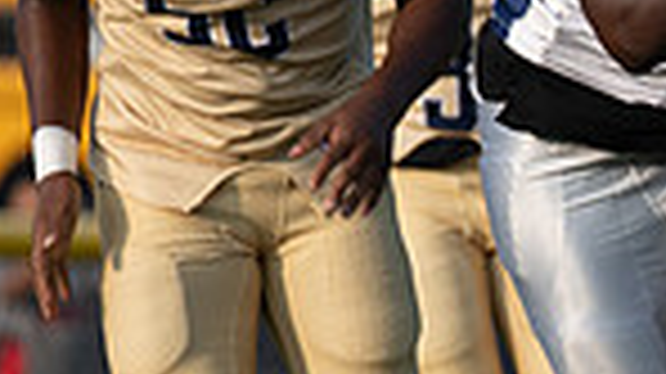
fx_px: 27864
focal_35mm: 1579
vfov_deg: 0.8
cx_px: 1200
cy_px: 197
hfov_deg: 1.4
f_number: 4.5
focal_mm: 300
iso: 250
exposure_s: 1/1000
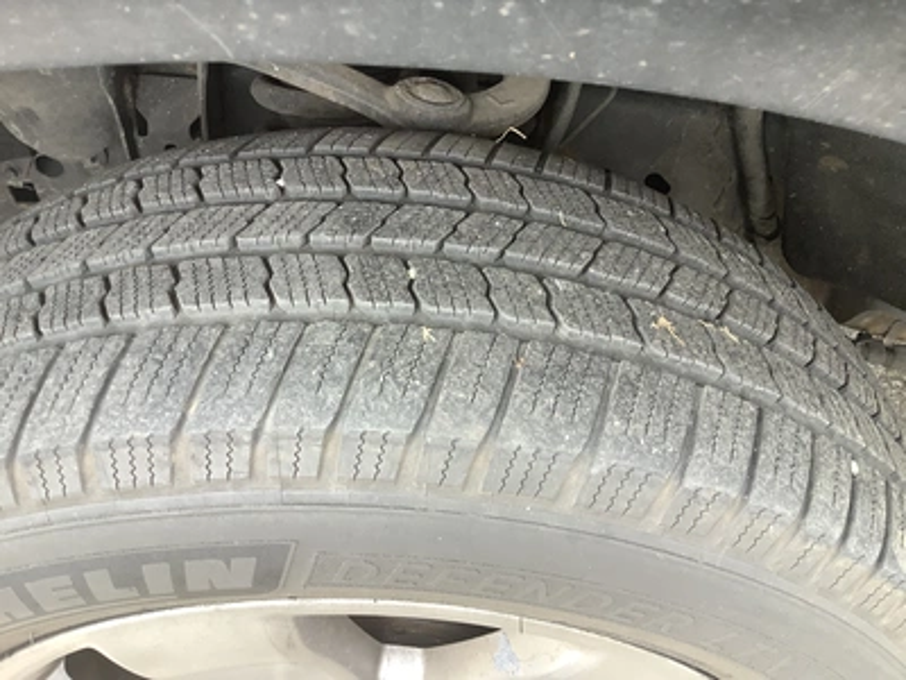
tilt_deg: -50.2
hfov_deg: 58.4
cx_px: 453
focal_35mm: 31
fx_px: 811
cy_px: 340
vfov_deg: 45.4
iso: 64
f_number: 2.4
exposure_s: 1/100
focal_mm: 3.3
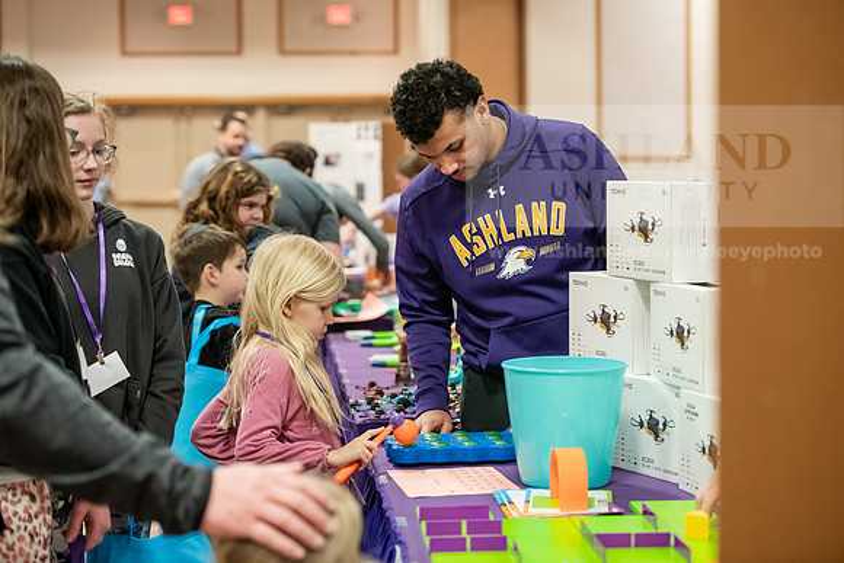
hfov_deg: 27.0
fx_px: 1759
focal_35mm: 75
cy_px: 282
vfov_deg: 18.2
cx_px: 422
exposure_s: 1/200
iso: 3200
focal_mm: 75
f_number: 3.2
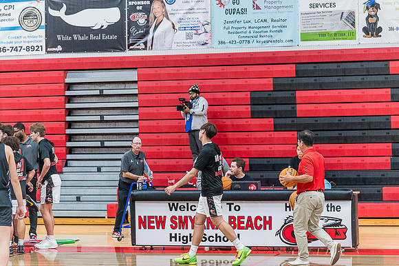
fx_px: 1329
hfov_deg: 17.1
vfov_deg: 11.4
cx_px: 200
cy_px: 133
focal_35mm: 120
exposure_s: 1/320
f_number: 4
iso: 5000
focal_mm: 120
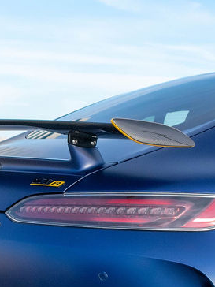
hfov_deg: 11.1
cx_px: 112
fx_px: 1110
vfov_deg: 14.7
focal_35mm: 134
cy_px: 139
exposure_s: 1/1250
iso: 400
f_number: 5.6
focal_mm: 22
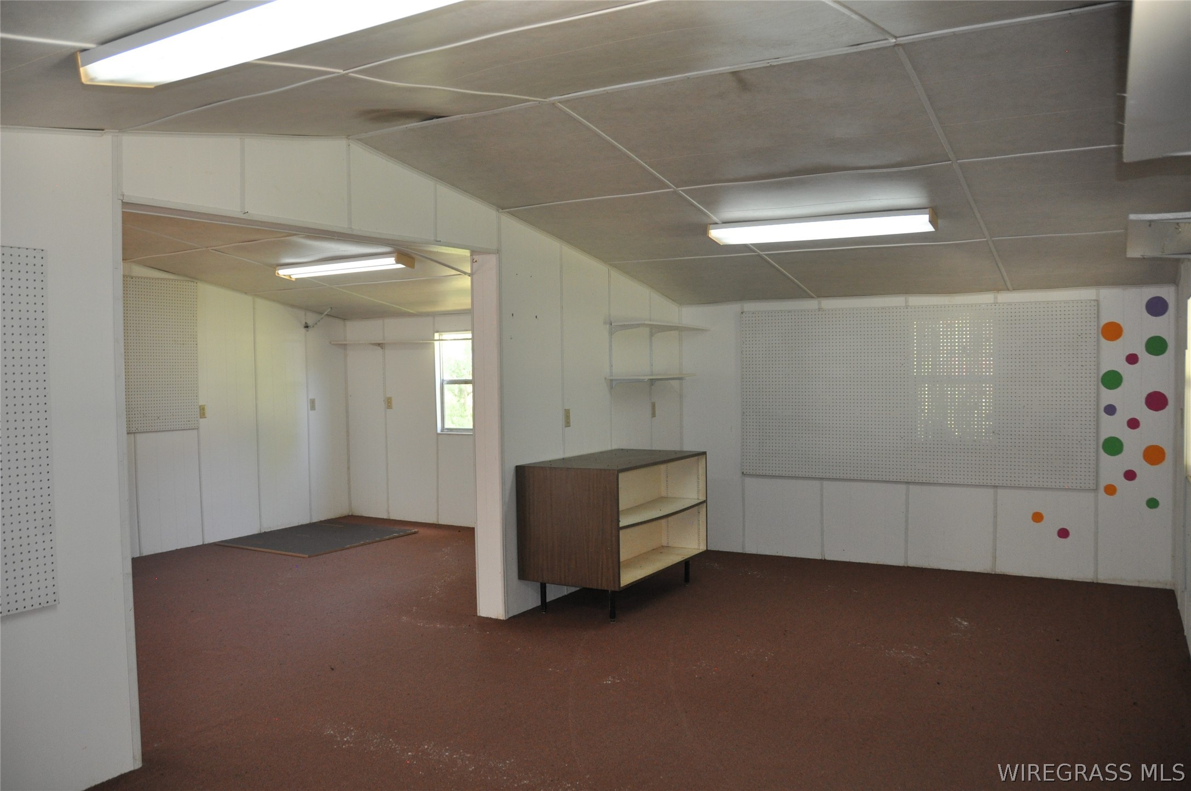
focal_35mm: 27
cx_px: 596
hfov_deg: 67.4
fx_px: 892
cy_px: 396
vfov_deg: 47.8
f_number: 3.5
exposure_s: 1/100
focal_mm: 18
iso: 800
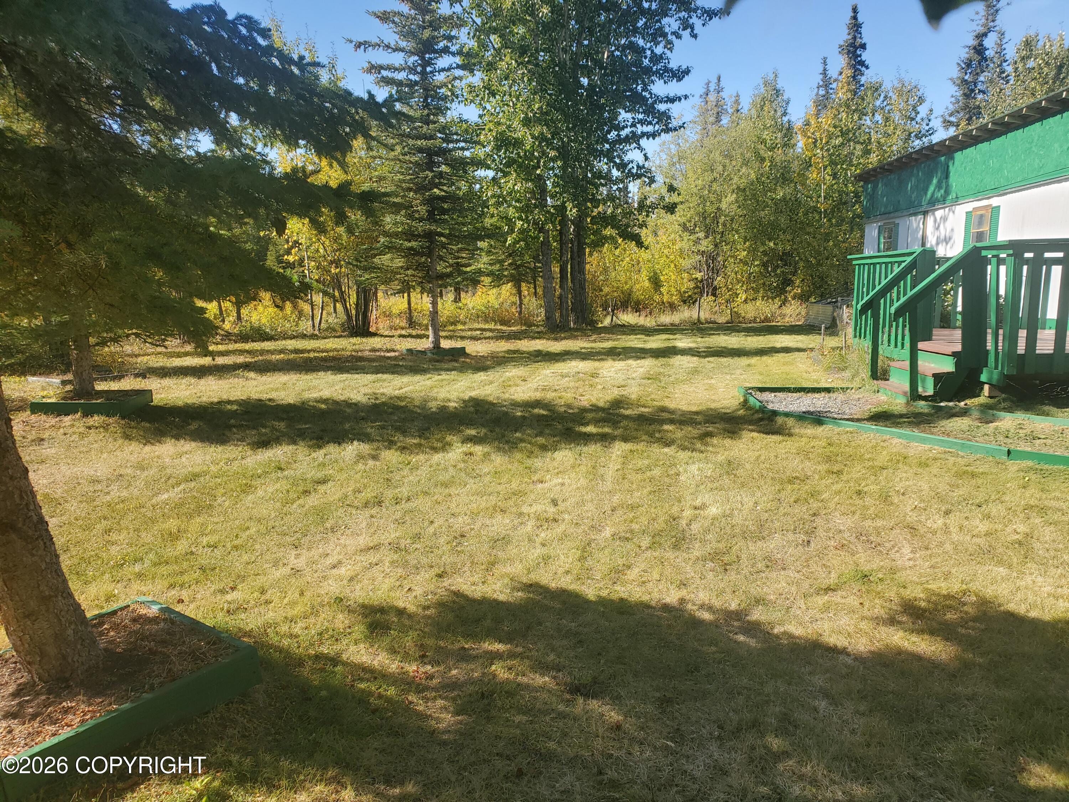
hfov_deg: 67.3
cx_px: 534
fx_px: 803
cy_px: 401
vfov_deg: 53.1
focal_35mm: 26
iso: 50
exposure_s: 1/710
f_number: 2.4
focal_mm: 4.3
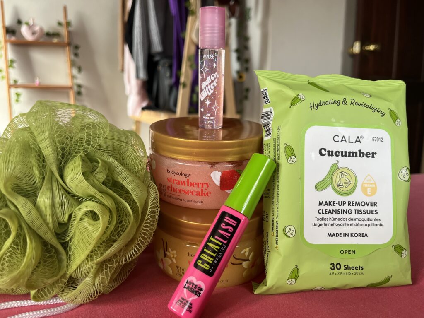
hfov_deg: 67.3
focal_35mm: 26
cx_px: 212
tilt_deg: -9.5
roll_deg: -0.3
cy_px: 159
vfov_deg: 53.1
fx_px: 318
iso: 125
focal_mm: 5.1
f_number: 1.6
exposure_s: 1/121
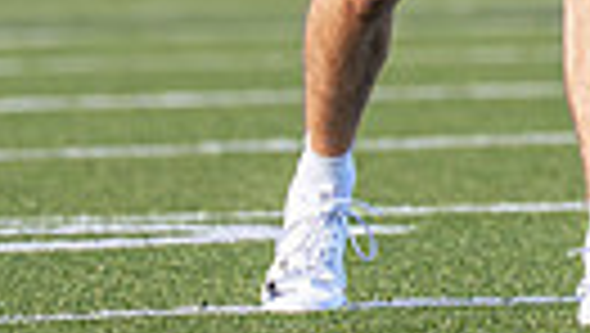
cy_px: -412
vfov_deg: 1.1
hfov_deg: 1.9
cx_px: 631
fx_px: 17367
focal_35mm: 1109
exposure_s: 1/2500
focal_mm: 163
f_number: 2.8
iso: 250
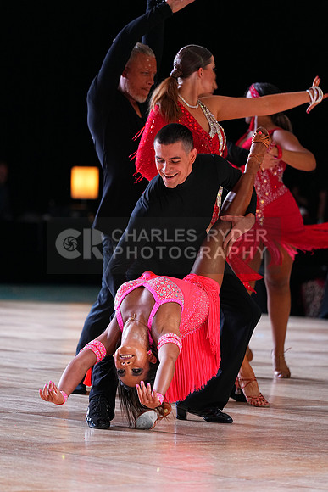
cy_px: 246
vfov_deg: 10.3
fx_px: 2731
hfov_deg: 6.9
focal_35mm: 200
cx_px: 164
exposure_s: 1/400
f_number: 4
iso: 2500
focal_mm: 200
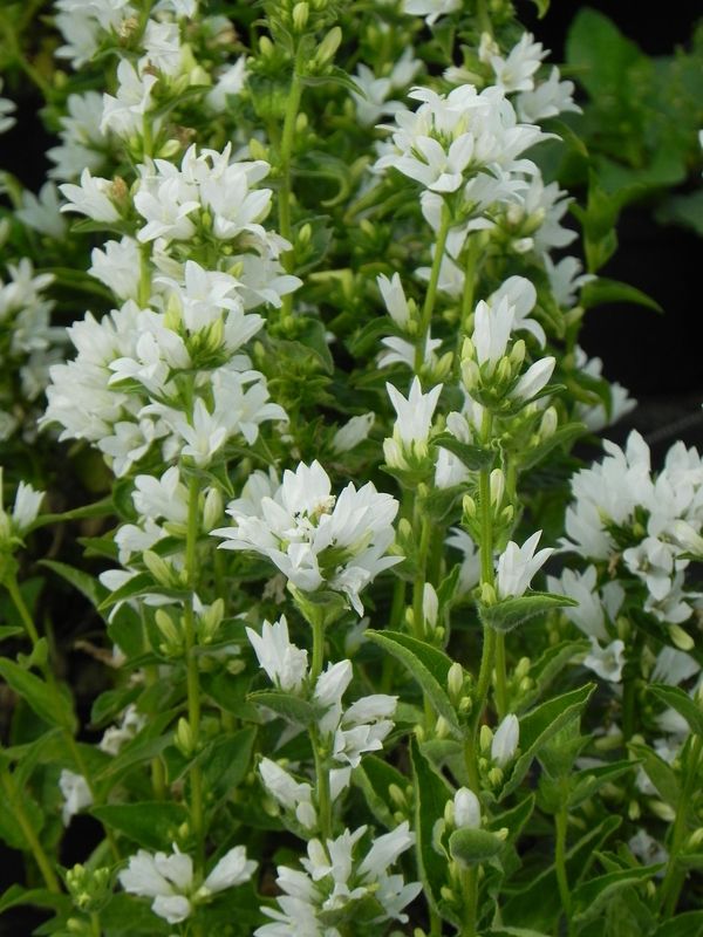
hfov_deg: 7.0
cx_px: 352
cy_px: 468
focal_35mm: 212
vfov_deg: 9.3
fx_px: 5741
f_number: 5
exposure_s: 1/640
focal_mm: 37.7
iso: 160
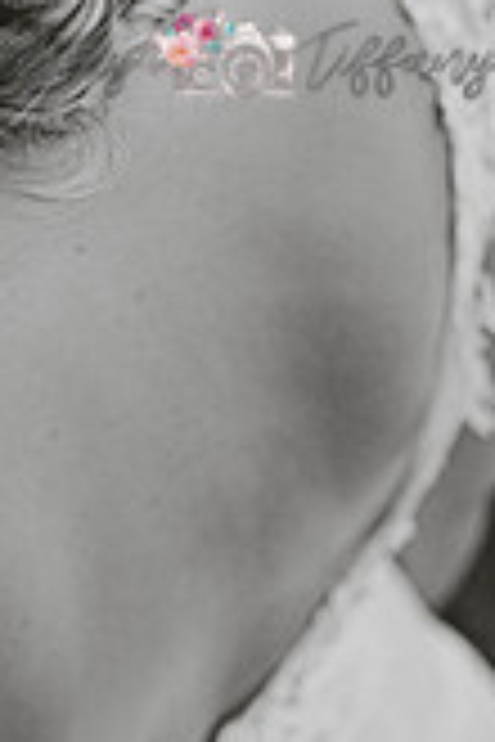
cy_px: 229
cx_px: -25
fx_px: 3939
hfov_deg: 7.2
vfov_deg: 10.8
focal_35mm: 191
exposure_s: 1/125
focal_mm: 70
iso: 1400
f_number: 2.8
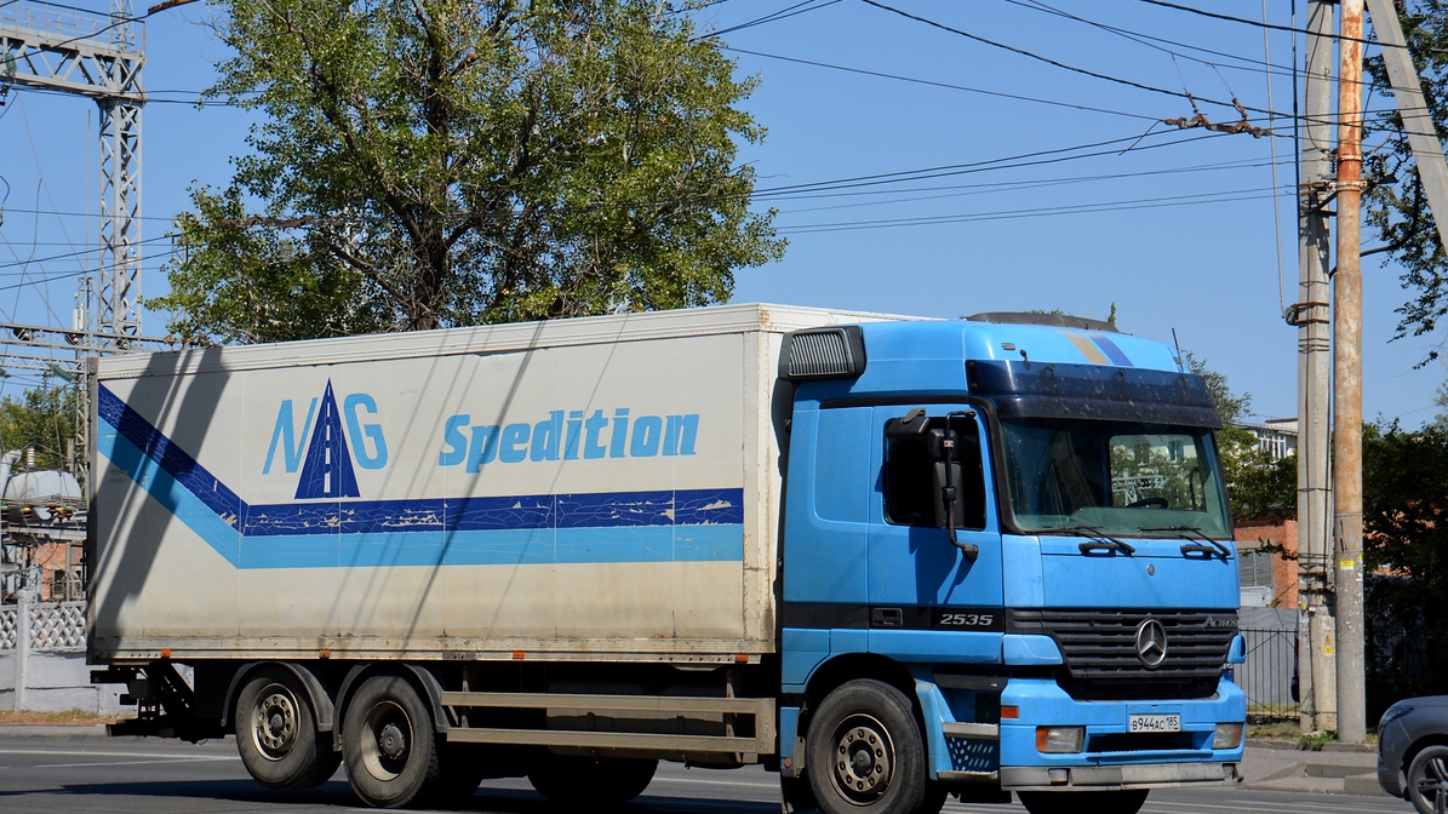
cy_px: 434
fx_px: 3148
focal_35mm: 82
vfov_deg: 14.7
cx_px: 722
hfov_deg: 25.9
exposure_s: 1/1600
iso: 400
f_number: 6.3
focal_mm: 52
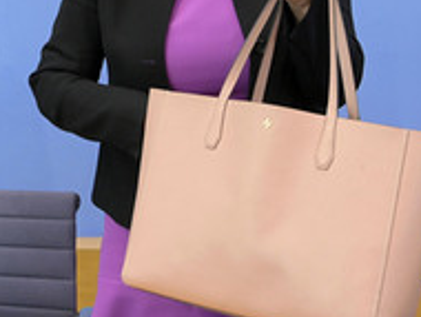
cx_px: 30
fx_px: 999
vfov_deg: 17.8
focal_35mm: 82
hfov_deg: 23.1
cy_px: 38
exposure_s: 1/500
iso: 4000
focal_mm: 36
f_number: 5.6
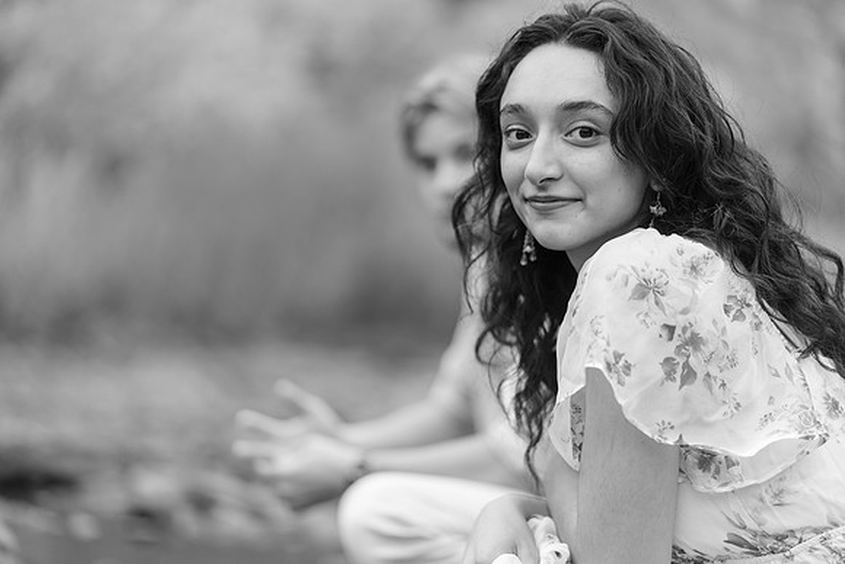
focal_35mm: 85
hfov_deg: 23.9
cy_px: 282
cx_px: 422
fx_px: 1996
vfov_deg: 16.1
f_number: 1.8
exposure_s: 1/250
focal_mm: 85
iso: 250
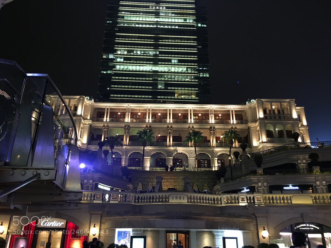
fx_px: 277
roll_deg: -0.9
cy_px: 124
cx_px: 166
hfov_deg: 61.7
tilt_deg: +23.8
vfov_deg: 48.2
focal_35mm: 29
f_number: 2.2
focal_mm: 4.15
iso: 200
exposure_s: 1/20
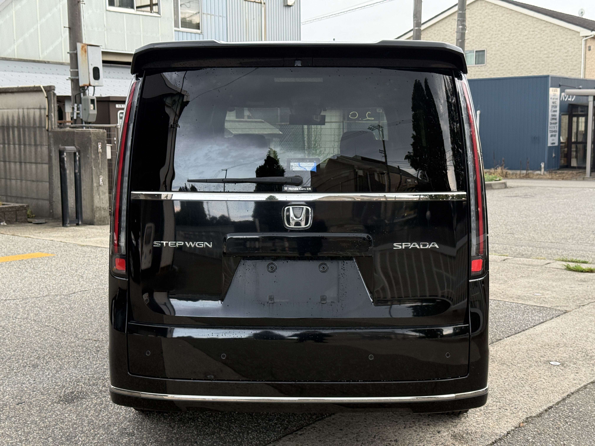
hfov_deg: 39.7
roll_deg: +0.4
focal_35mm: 48
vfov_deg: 30.3
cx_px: 298
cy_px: 223
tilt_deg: -6.4
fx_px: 825
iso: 160
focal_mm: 6.76
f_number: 1.78
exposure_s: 1/149
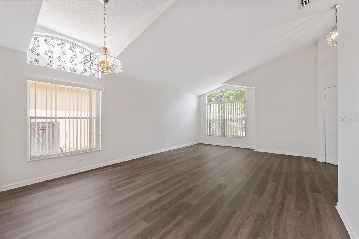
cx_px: 180
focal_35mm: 14
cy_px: 120
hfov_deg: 104.3
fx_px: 140
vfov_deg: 81.2
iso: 400
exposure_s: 1/25
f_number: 8
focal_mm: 14
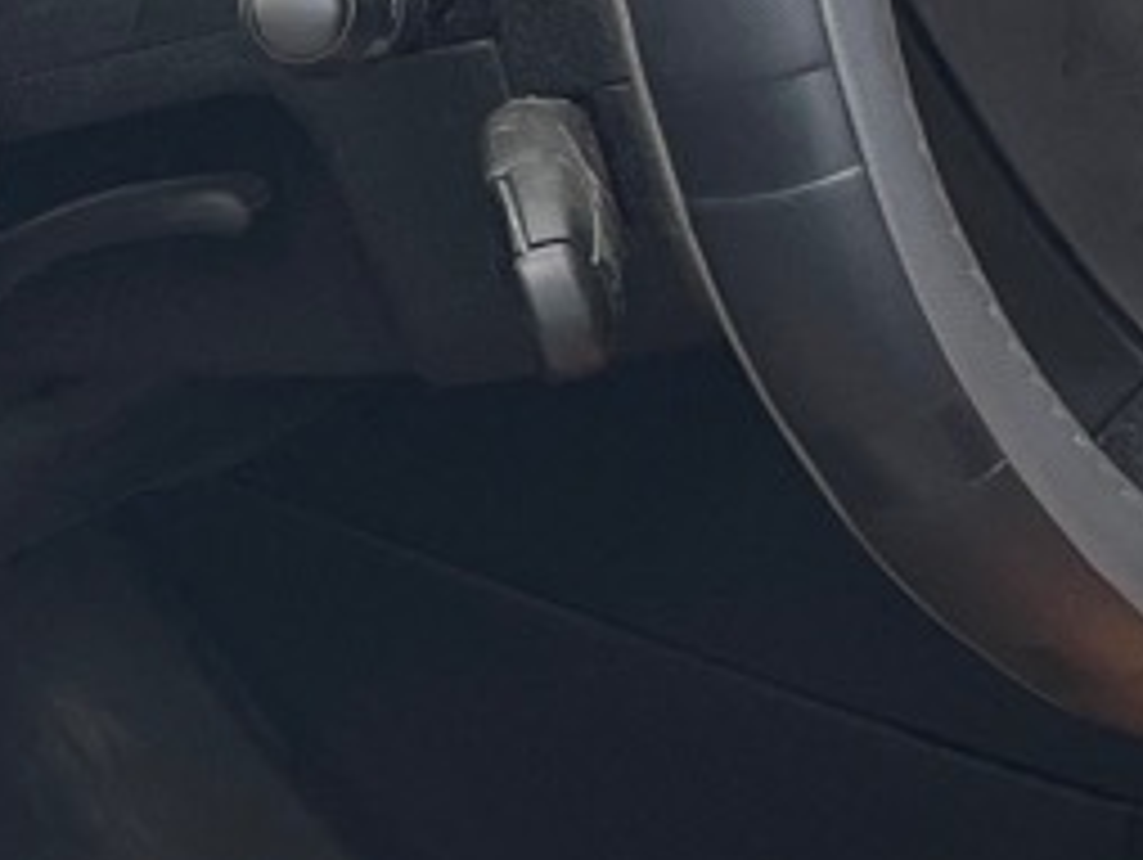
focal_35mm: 184
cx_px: -540
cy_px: 1157
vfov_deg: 8.0
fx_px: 6081
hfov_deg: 10.4
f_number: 1.6
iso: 40
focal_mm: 4.2
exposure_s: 1/121
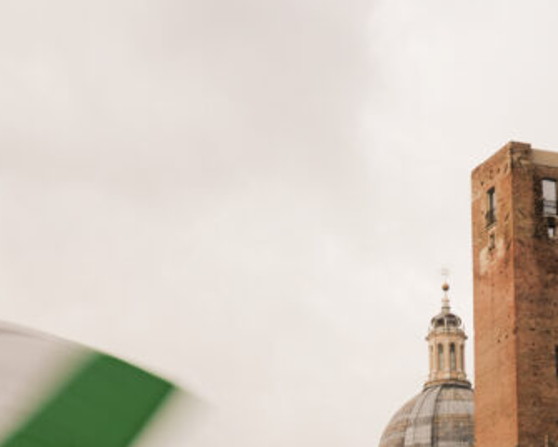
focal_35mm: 94
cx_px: 366
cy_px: 655
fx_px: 1552
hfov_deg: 20.3
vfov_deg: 15.2
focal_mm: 24
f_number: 10
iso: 100
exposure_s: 1/40
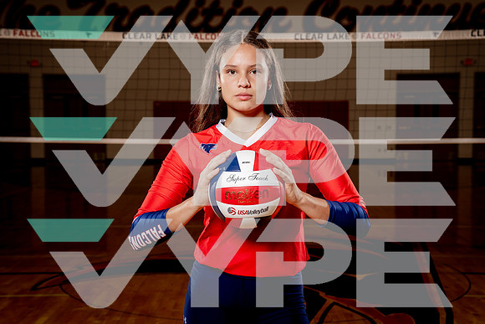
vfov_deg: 23.5
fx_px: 778
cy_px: 160
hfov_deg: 34.6
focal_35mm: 58
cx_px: 239
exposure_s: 1/250
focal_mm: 55
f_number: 5.6
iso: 125
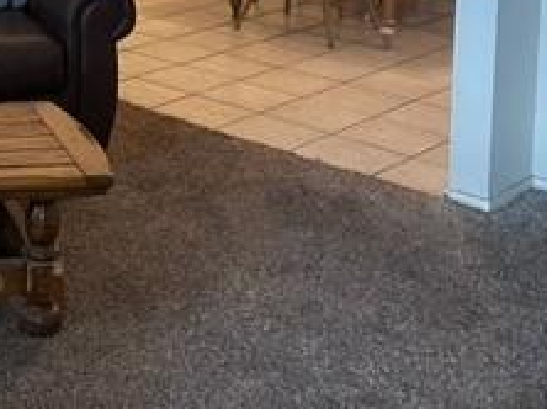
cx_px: -91
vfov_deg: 18.1
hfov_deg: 23.9
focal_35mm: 75
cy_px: -143
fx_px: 1184
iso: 320
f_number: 1.6
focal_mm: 5.1
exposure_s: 1/60
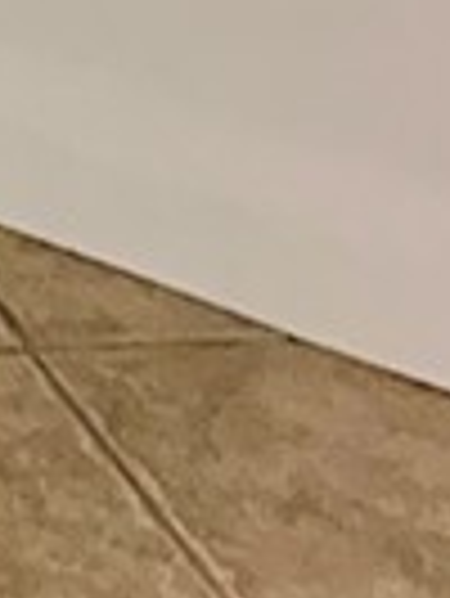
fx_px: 3201
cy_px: -1268
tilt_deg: -2.9
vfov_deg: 8.6
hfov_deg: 6.9
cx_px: -1071
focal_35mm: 185
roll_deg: -3.7
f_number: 1.78
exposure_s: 1/15
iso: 50
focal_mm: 6.86
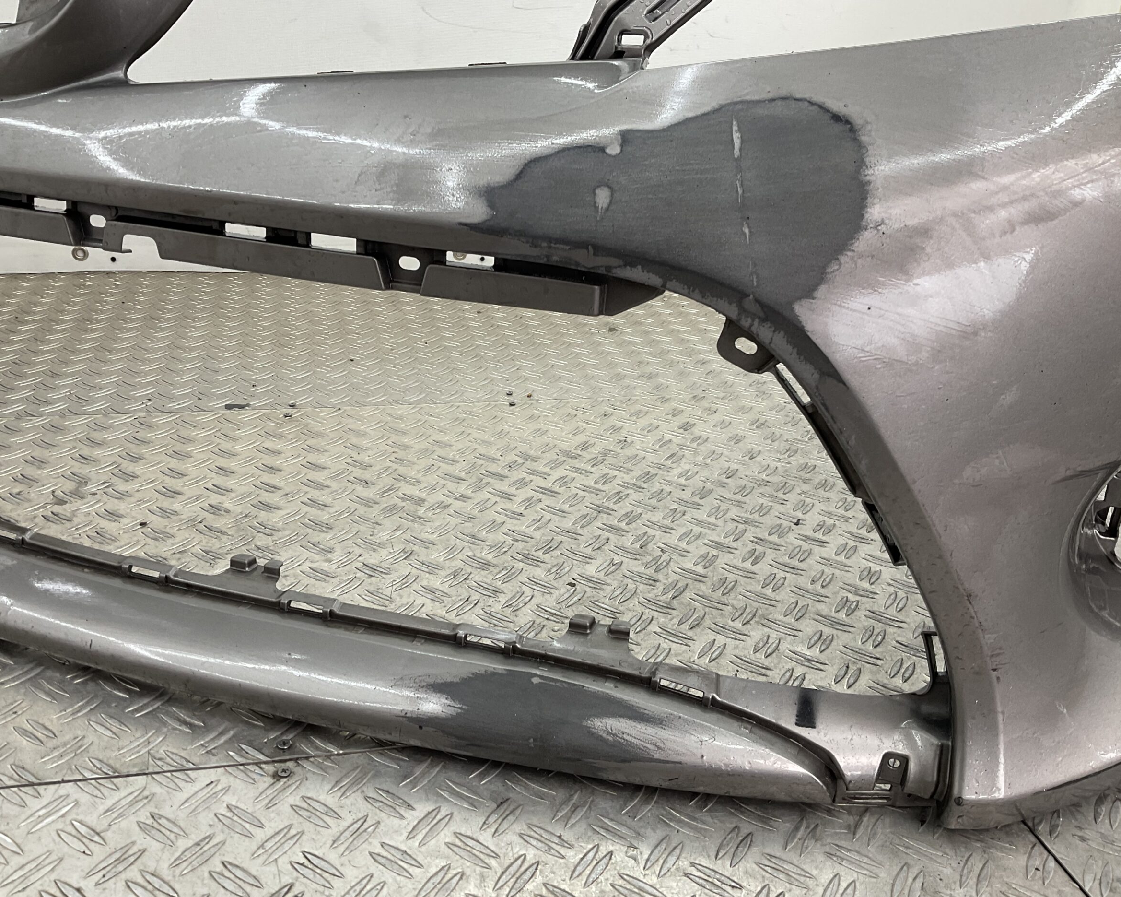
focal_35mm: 31
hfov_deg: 57.2
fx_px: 1028
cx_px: 544
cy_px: 446
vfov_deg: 47.1
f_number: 1.8
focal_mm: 3
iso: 32
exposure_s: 1/100
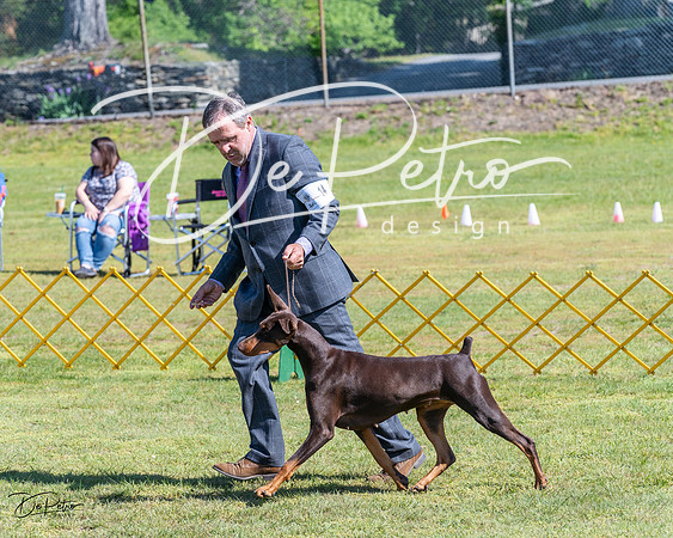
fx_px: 3094
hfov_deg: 12.4
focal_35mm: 155
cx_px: 323
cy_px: 269
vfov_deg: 9.9
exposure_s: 1/1250
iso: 400
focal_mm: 138
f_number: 6.3
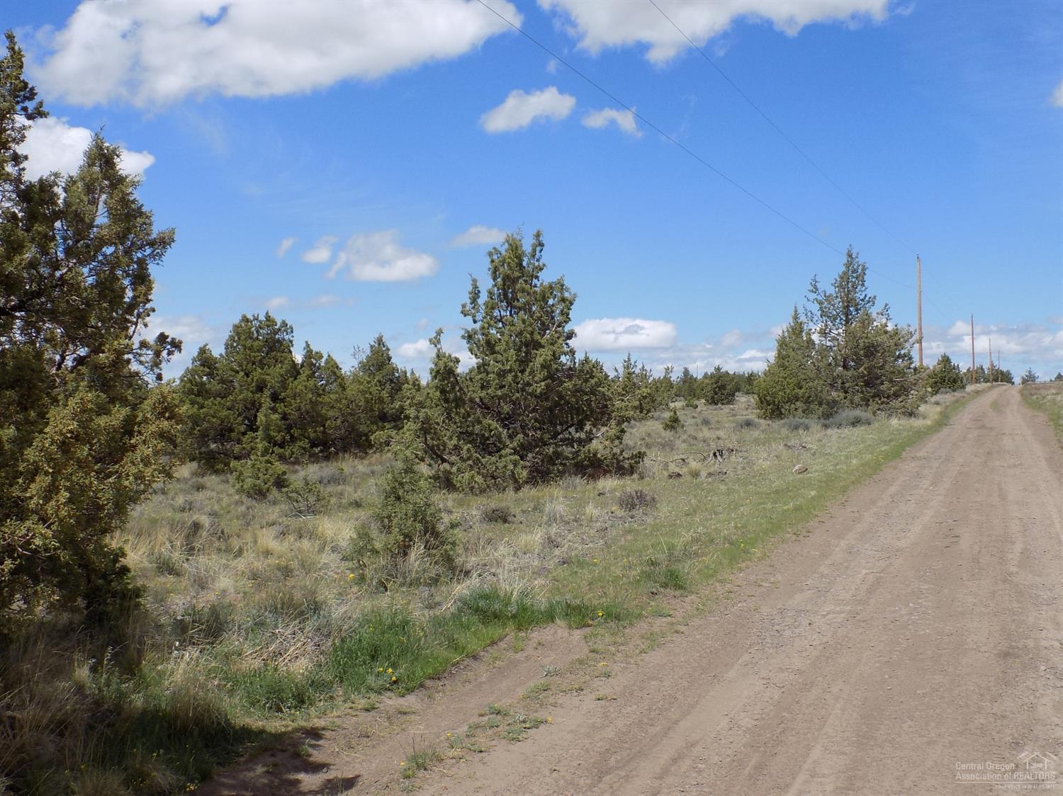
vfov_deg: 38.6
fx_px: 1136
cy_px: 398
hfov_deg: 50.2
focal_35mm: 37
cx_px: 532
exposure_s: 1/1250
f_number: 3.5
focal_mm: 6.6
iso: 80
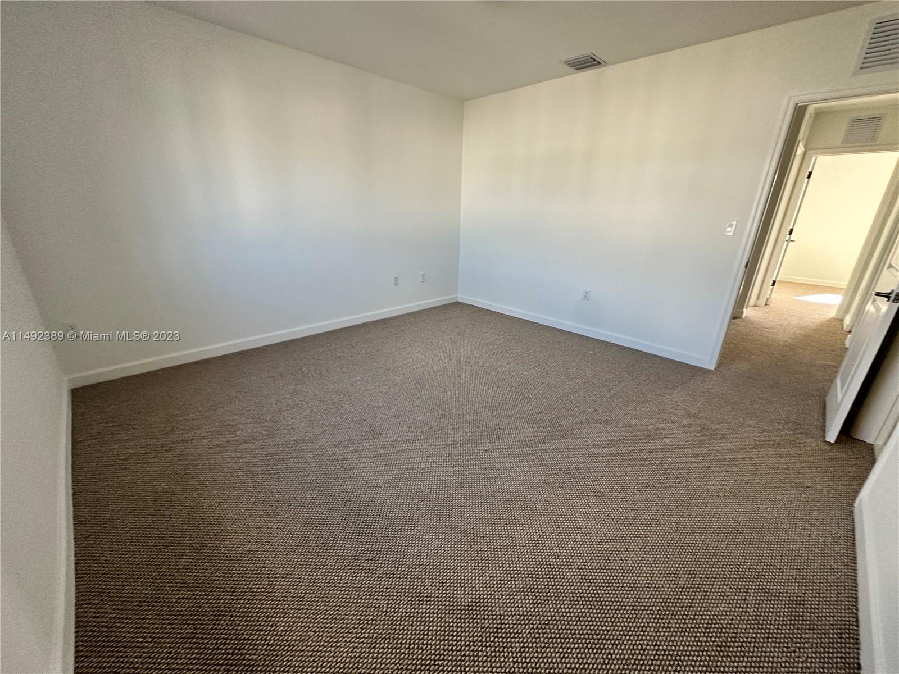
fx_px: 364
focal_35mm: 14
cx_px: 450
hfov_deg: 102.1
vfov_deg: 85.7
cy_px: 337
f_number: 2.2
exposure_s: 1/120
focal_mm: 2.22
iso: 250
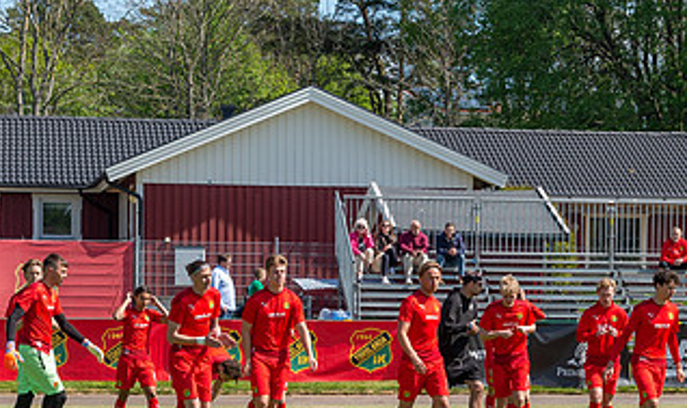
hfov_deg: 15.9
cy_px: 374
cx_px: 543
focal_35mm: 132
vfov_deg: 9.5
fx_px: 2438
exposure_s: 1/800
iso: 140
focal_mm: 46
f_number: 4
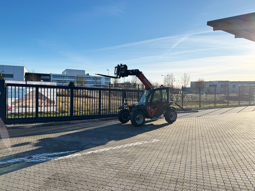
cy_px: 93
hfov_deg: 69.4
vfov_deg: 54.9
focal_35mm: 25
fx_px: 184
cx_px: 130
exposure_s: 1/3413
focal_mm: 6.76
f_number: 1.78
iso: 80
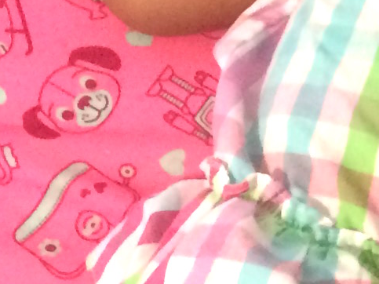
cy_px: 228
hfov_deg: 8.9
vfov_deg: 7.6
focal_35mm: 196
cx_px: 963
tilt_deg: -73.0
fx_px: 2145
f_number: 2.2
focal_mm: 4.15
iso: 320
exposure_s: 1/17
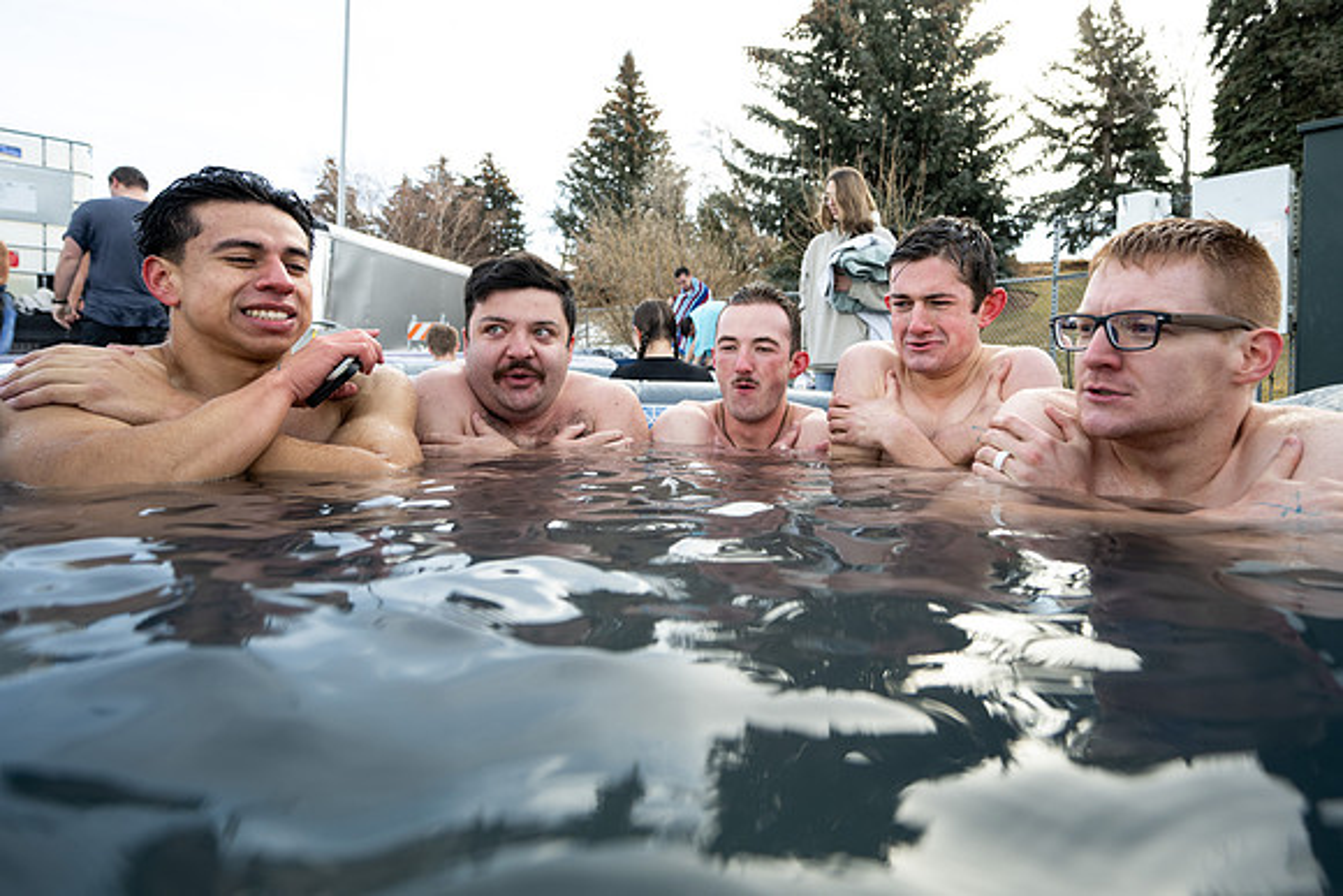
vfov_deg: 64.8
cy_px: 385
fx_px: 702
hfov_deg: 86.9
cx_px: 766
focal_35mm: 19
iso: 250
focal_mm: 16.5
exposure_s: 1/640
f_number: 4
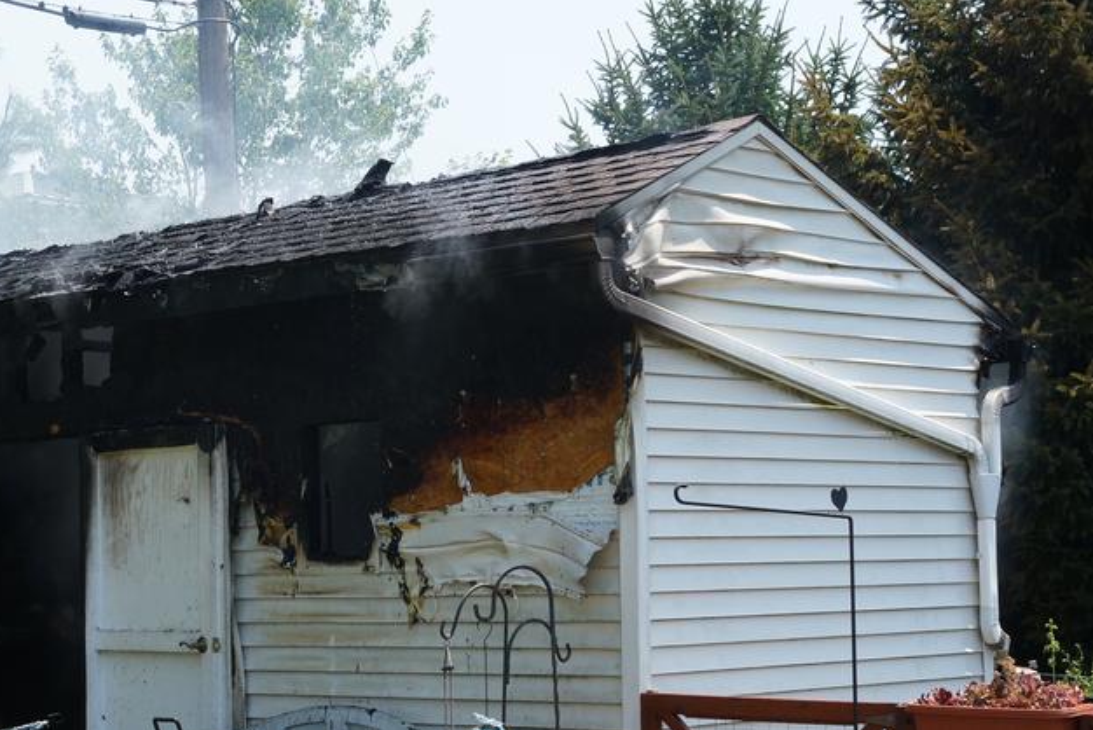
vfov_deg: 15.9
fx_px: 2607
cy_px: 539
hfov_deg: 23.4
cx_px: 267
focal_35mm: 86
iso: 250
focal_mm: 35
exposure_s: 1/400
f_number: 8
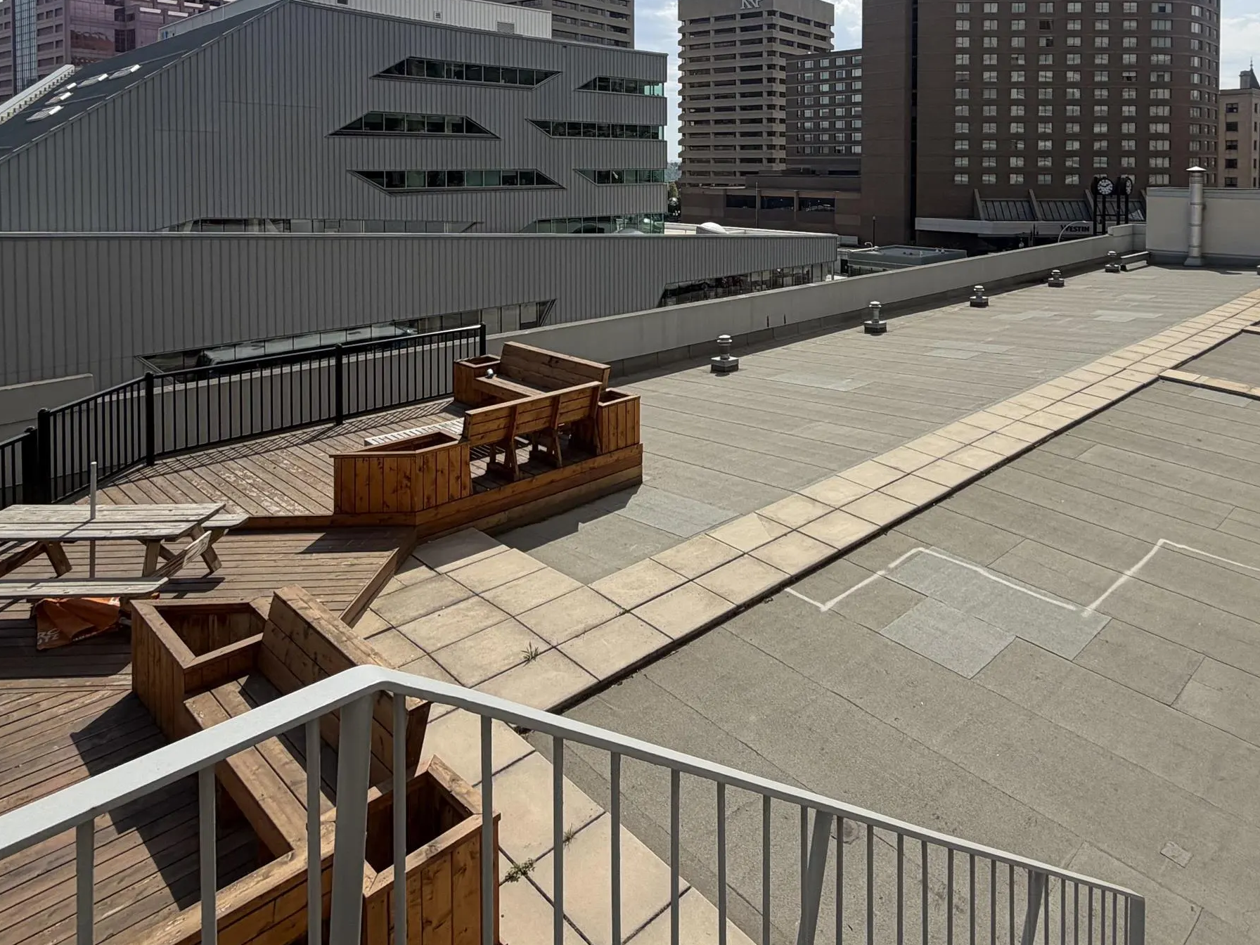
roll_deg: +1.4
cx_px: 783
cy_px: 184
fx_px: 874
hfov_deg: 70.5
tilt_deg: +1.5
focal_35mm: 24
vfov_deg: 52.9
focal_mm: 2.22
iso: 20
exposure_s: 1/1497
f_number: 2.2
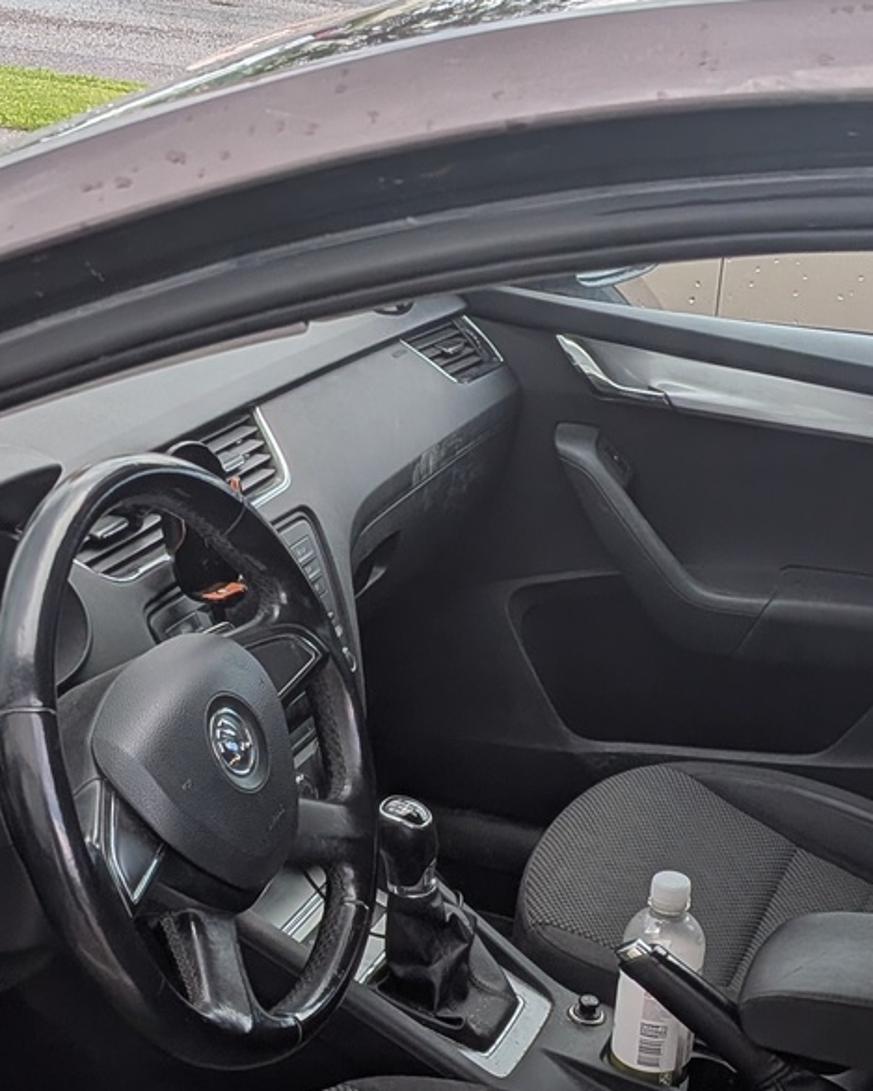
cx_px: 510
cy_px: 711
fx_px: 2066
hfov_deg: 23.8
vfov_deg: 29.4
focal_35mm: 64
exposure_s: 1/1080
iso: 27
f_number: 1.7
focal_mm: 4.53
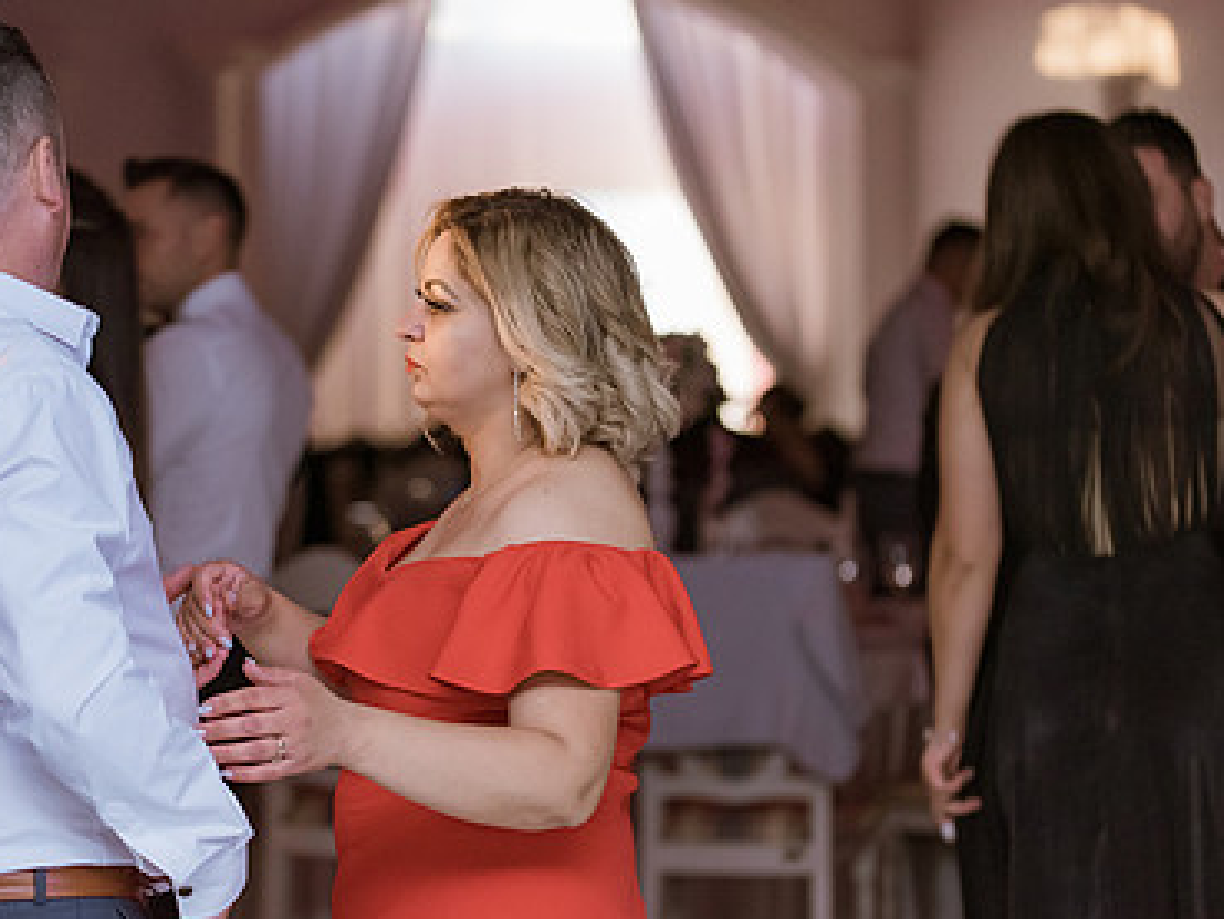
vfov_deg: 10.9
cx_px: 544
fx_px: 4810
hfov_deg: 14.5
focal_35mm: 136
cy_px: 483
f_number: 3.2
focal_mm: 90
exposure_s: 1/250
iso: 2500
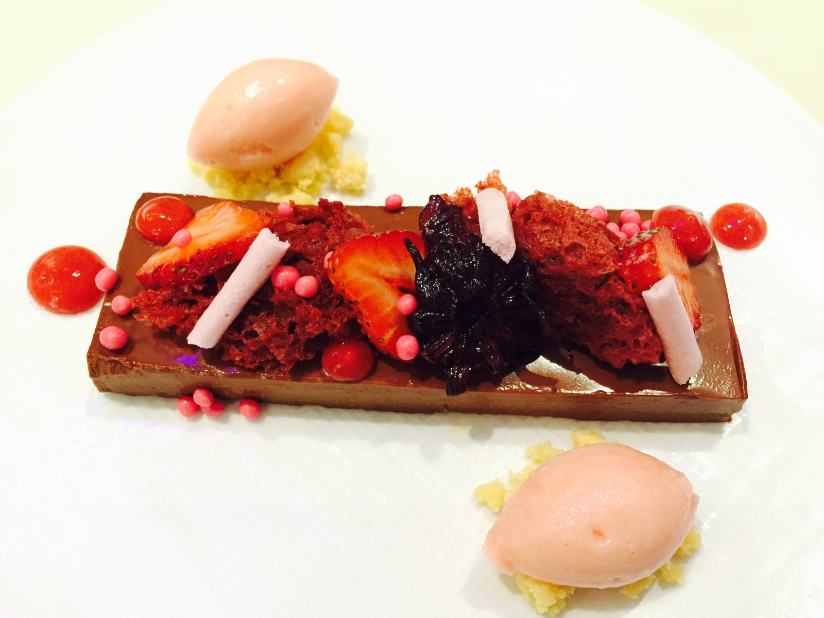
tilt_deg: -59.5
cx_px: 412
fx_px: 690
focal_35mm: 29
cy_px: 309
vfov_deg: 48.2
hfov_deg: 61.7
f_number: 2.2
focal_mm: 4.15
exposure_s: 1/15
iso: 320
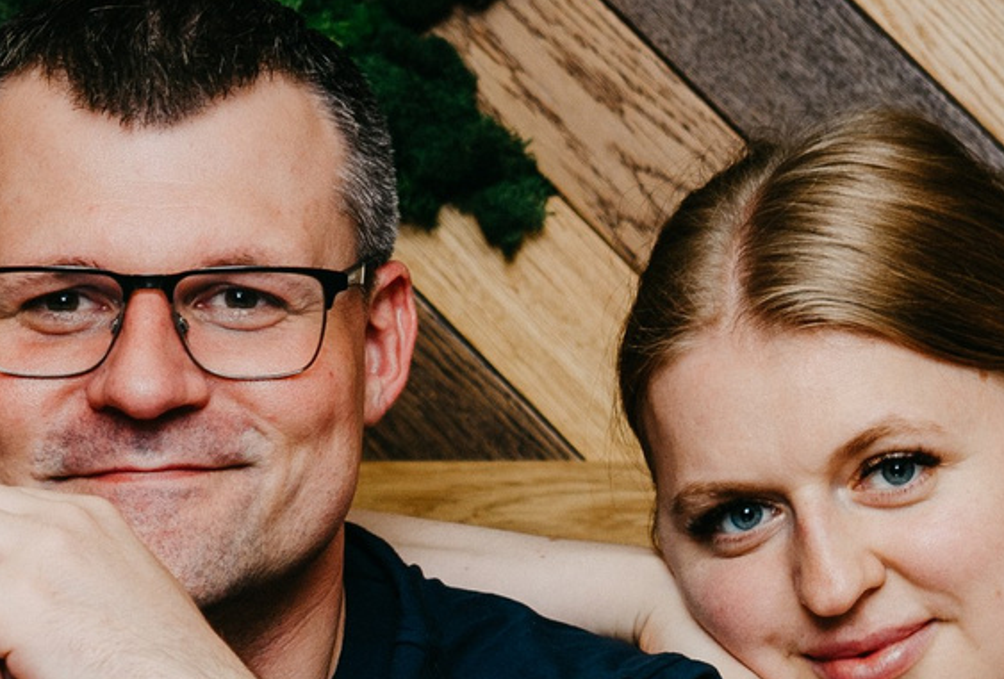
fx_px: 5575
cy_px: 646
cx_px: -186
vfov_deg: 7.0
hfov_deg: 10.1
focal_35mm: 199
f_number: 3.5
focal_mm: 40
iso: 125
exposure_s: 1/160
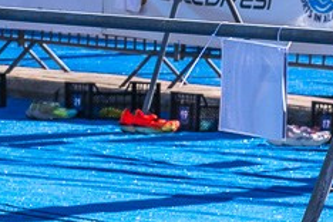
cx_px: 810
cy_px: 122
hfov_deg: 5.2
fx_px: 3542
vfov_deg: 3.6
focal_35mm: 383
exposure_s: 1/640
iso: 200
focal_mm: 70
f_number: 8
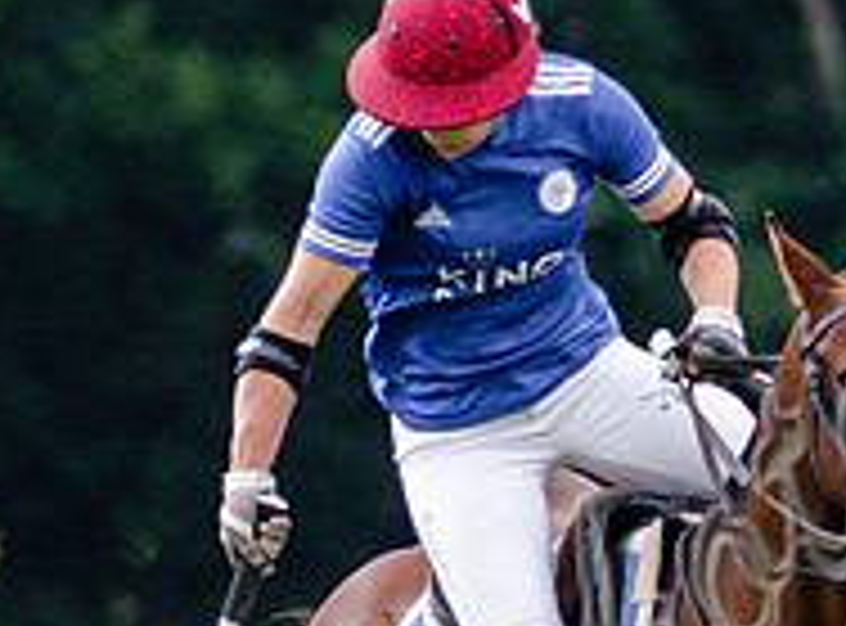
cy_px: 732
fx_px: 81505
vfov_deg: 0.4
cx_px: 958
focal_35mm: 3352
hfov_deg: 0.6
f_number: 4
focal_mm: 300
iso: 500
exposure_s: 1/1600
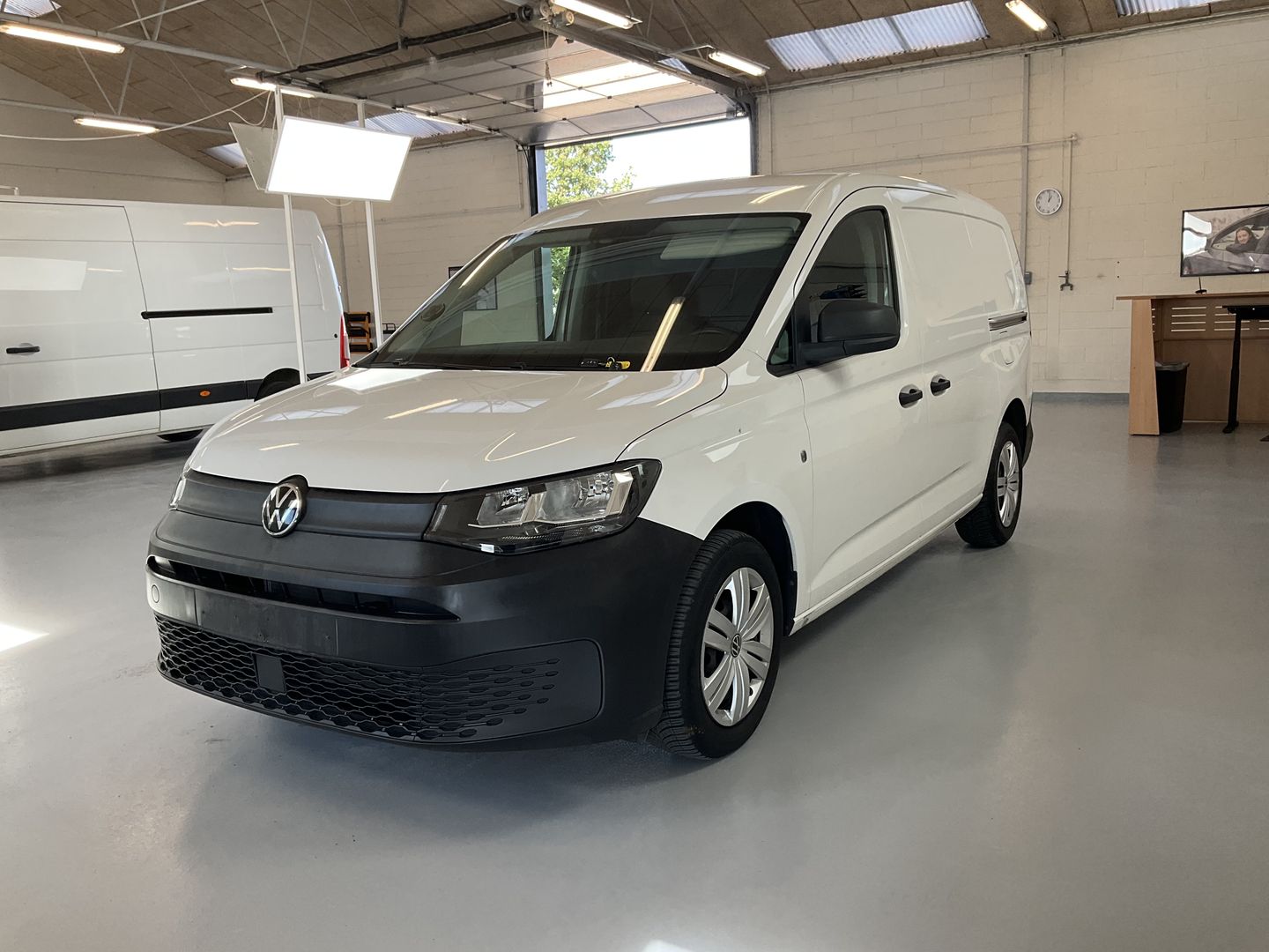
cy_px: 476
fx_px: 1063
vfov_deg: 48.2
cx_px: 634
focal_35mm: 29
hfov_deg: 61.7
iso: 32
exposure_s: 1/100
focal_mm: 3
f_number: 1.8
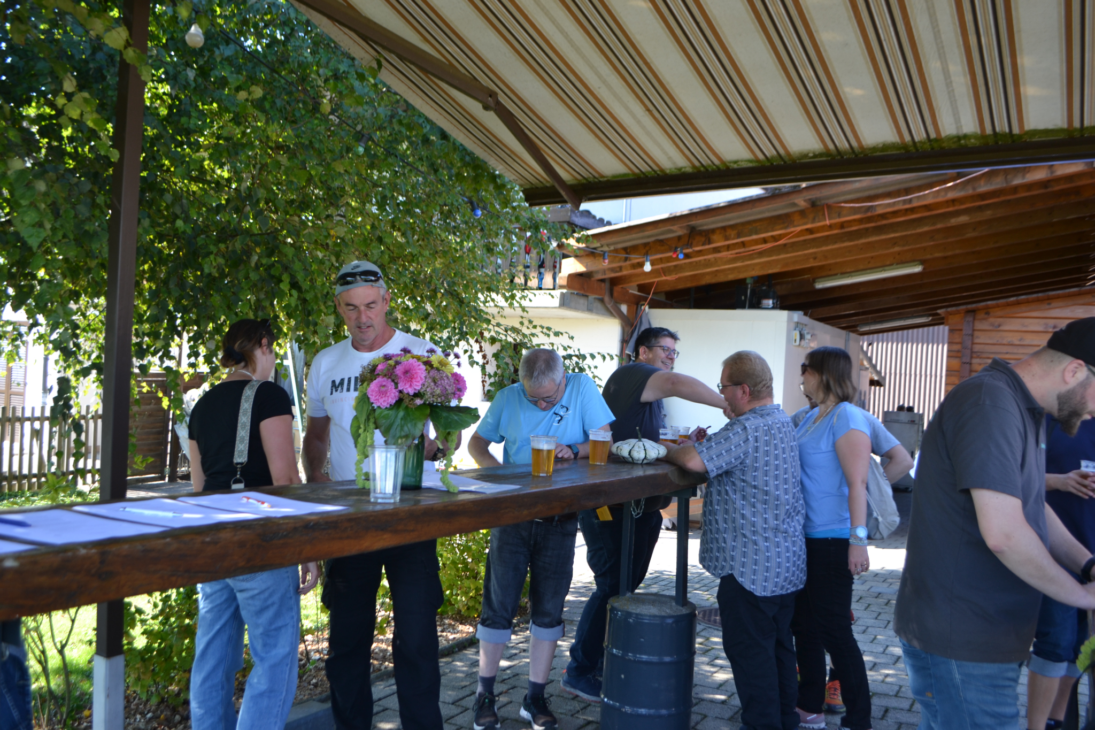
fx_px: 821
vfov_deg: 47.9
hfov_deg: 67.4
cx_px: 548
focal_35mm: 27
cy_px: 365
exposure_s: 1/80
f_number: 4.5
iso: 100
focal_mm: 18
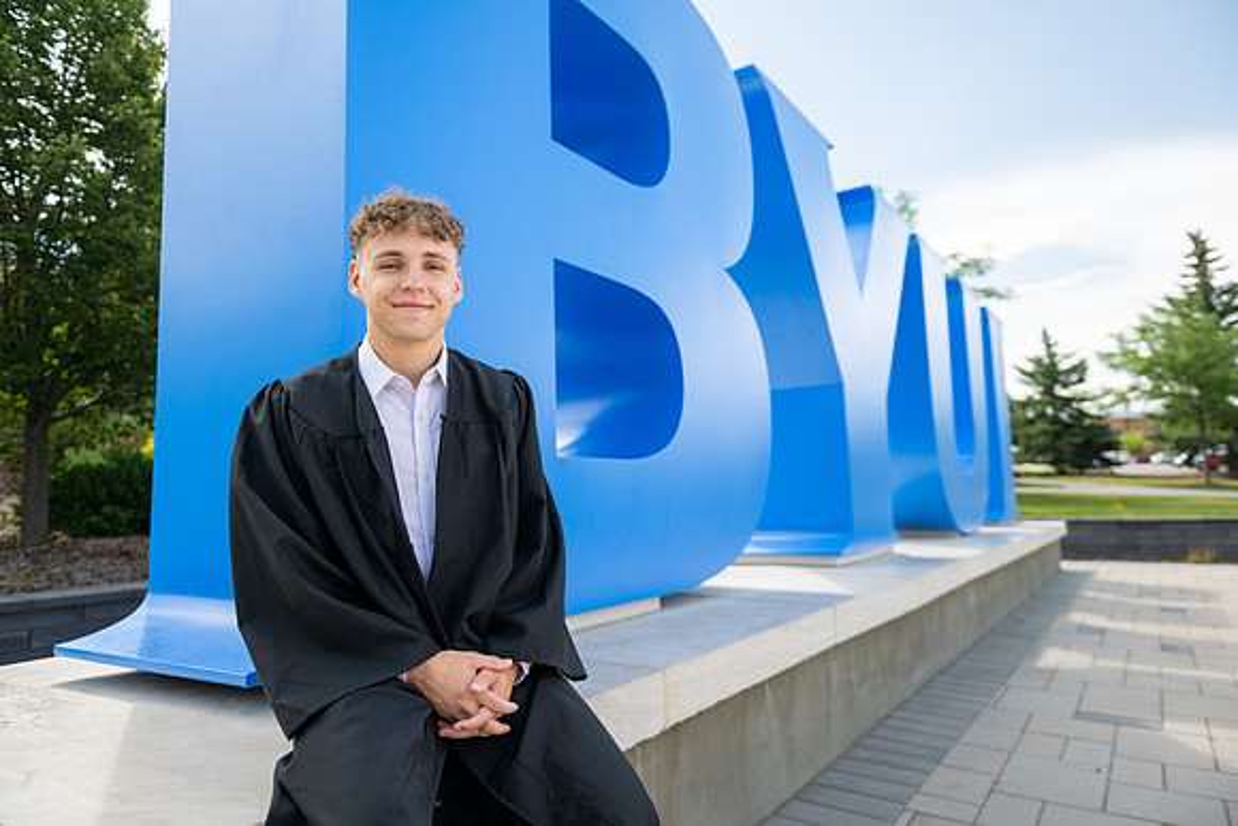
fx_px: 825
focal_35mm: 24
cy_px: 413
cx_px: 619
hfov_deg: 73.7
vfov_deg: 53.2
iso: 100
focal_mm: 24
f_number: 2.8
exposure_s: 1/1250
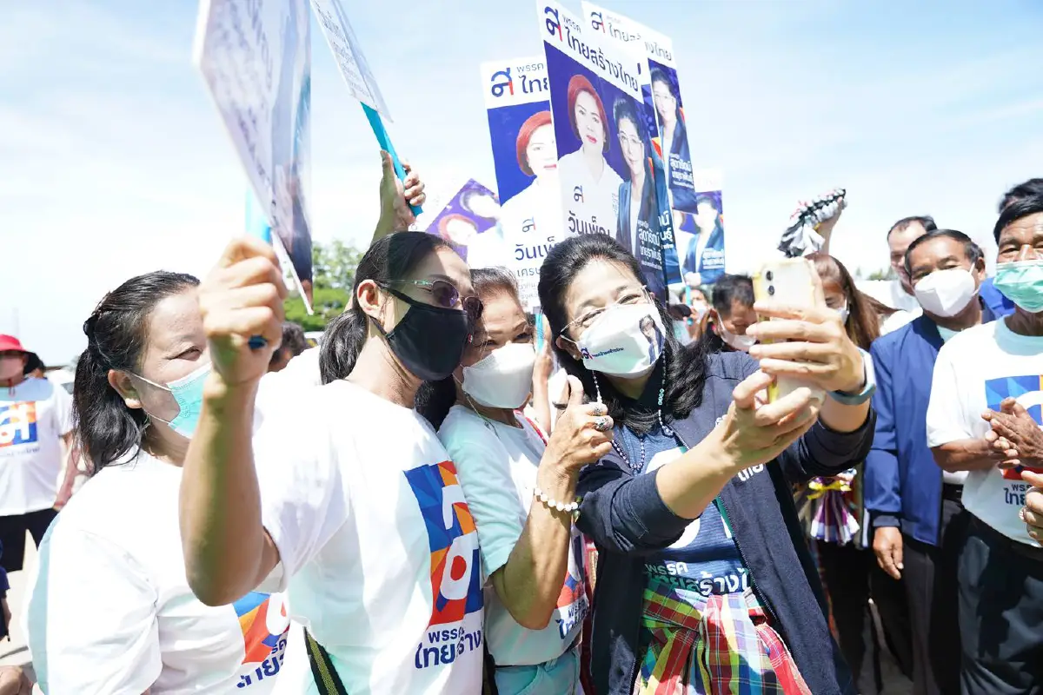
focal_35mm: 24
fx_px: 695
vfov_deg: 53.1
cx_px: 522
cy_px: 348
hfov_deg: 73.7
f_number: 4
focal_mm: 24
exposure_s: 1/320
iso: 100
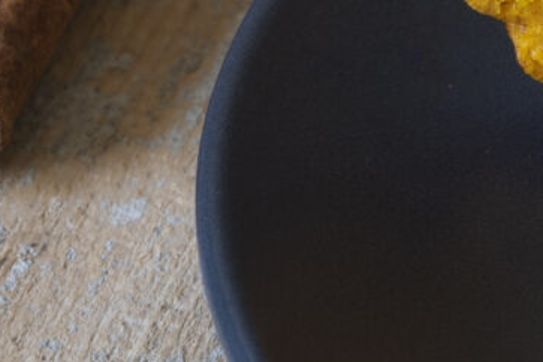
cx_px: 591
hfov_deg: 3.9
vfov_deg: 2.6
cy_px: -38
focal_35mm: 529
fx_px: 7978
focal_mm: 75
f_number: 10
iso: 100
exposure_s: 2
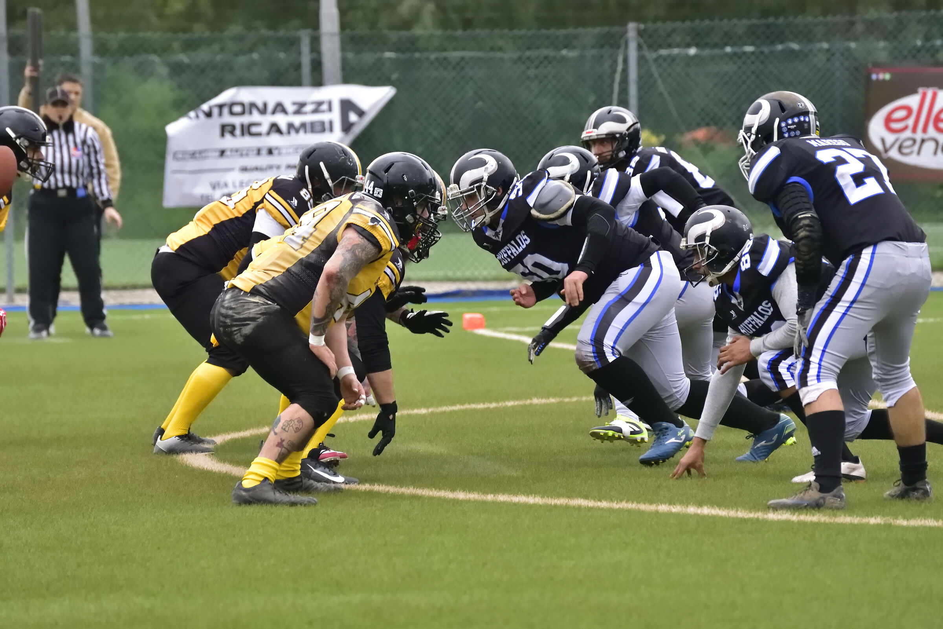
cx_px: 472
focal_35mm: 300
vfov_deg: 4.6
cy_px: 314
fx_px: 7861
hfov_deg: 6.9
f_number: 8
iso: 8000
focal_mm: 300
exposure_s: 1/1250
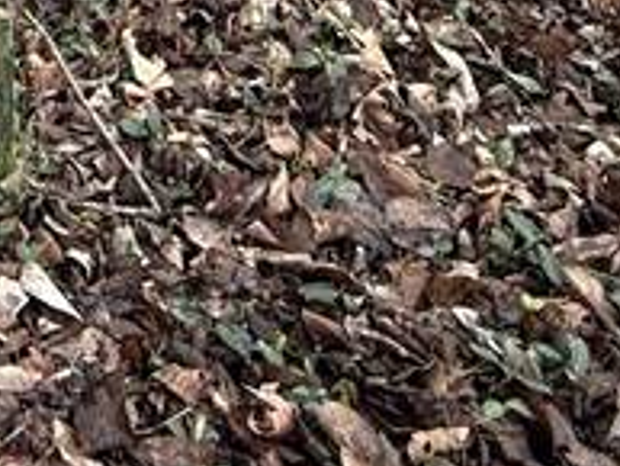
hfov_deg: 18.1
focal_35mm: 93
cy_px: -701
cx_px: -389
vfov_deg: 12.2
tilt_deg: -14.6
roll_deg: -2.0
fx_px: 1667
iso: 64
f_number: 2.2
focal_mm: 2.22
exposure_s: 1/136
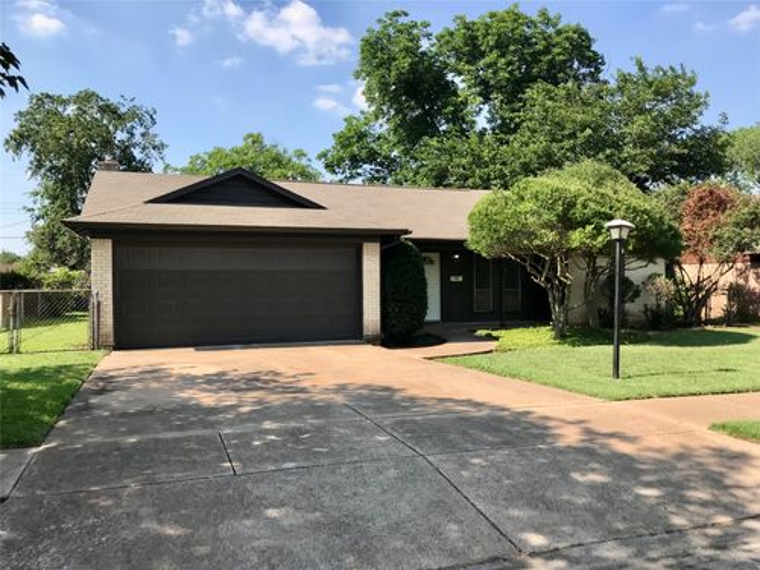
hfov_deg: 63.4
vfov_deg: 49.7
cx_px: 380
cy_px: 285
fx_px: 615
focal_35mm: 28
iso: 20
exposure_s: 1/1570
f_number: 1.8
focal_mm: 3.99
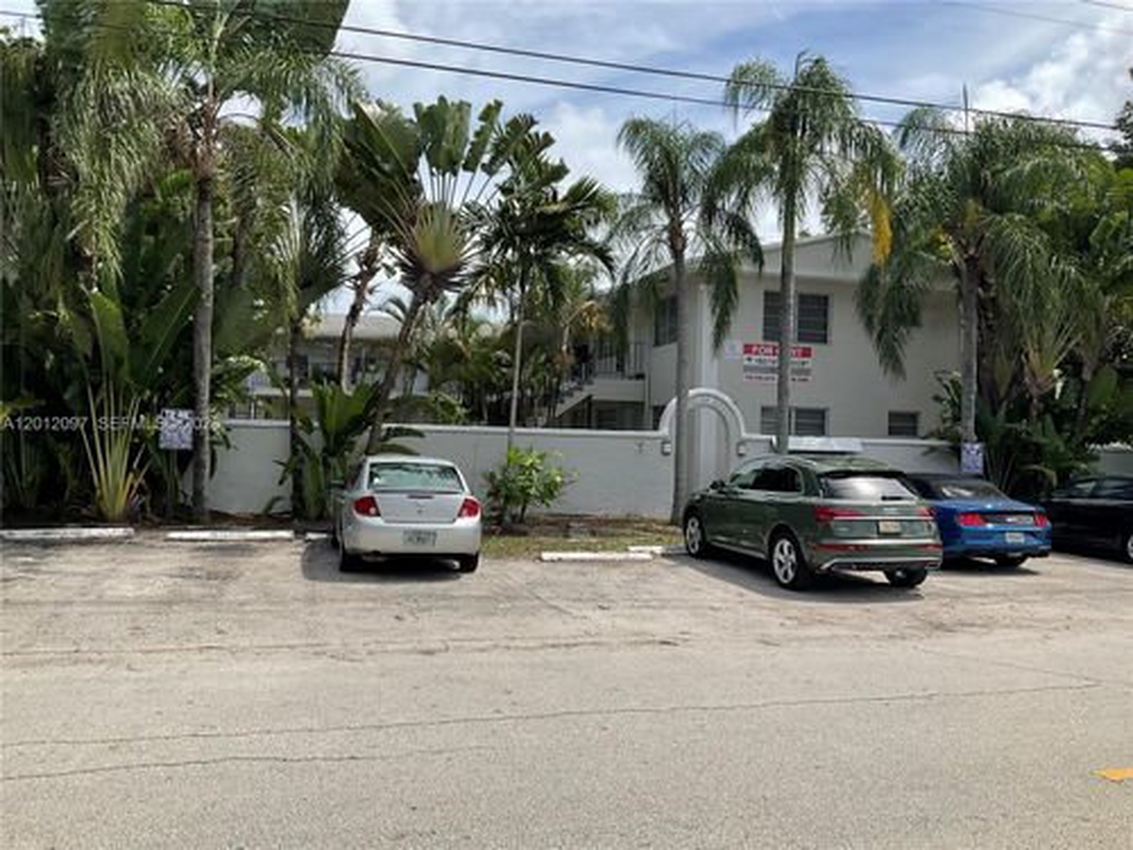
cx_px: 566
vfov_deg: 48.2
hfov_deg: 61.7
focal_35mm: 29
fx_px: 949
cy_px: 425
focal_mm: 3
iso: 16
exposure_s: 1/1984
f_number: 1.8
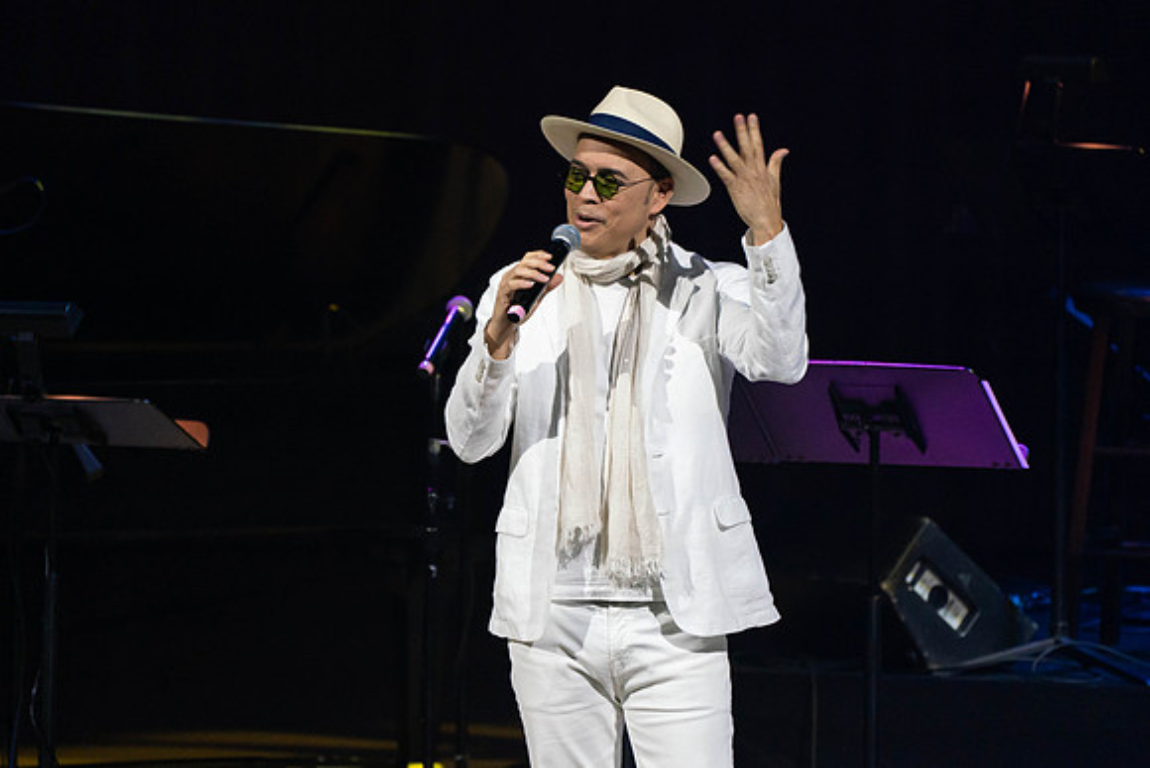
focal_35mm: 528
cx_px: 522
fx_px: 16884
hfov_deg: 3.9
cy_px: 357
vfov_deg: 2.6
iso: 2500
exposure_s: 1/250
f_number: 5.6
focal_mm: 400
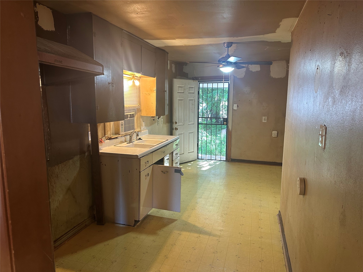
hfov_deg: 71.6
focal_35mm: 24
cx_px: 182
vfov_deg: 56.8
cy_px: 136
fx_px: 252
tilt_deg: -7.8
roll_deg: +1.0
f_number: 1.78
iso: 250
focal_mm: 6.86
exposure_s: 1/60
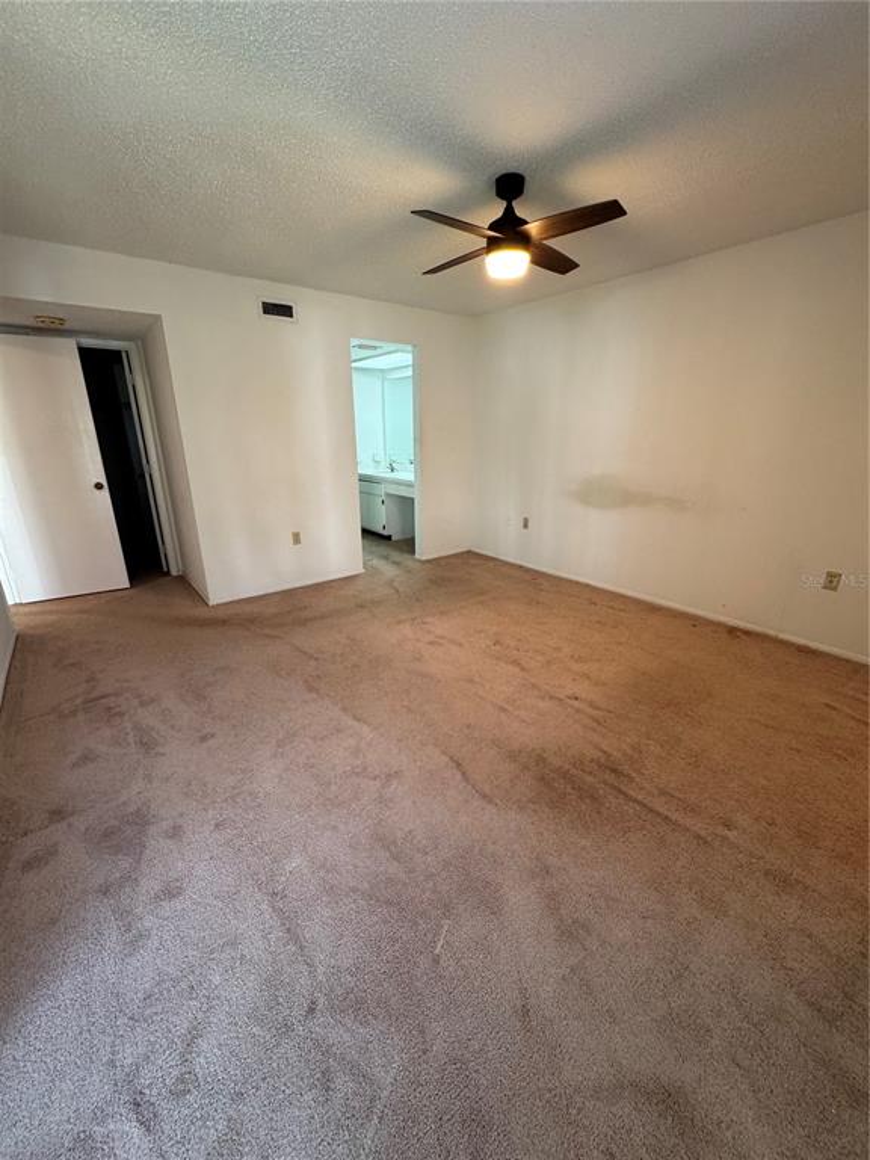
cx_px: 435
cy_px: 580
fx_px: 469
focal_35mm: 14
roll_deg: +0.3
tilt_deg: -17.2
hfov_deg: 85.7
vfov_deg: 102.1
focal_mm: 2.22
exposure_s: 1/60
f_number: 2.2
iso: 200
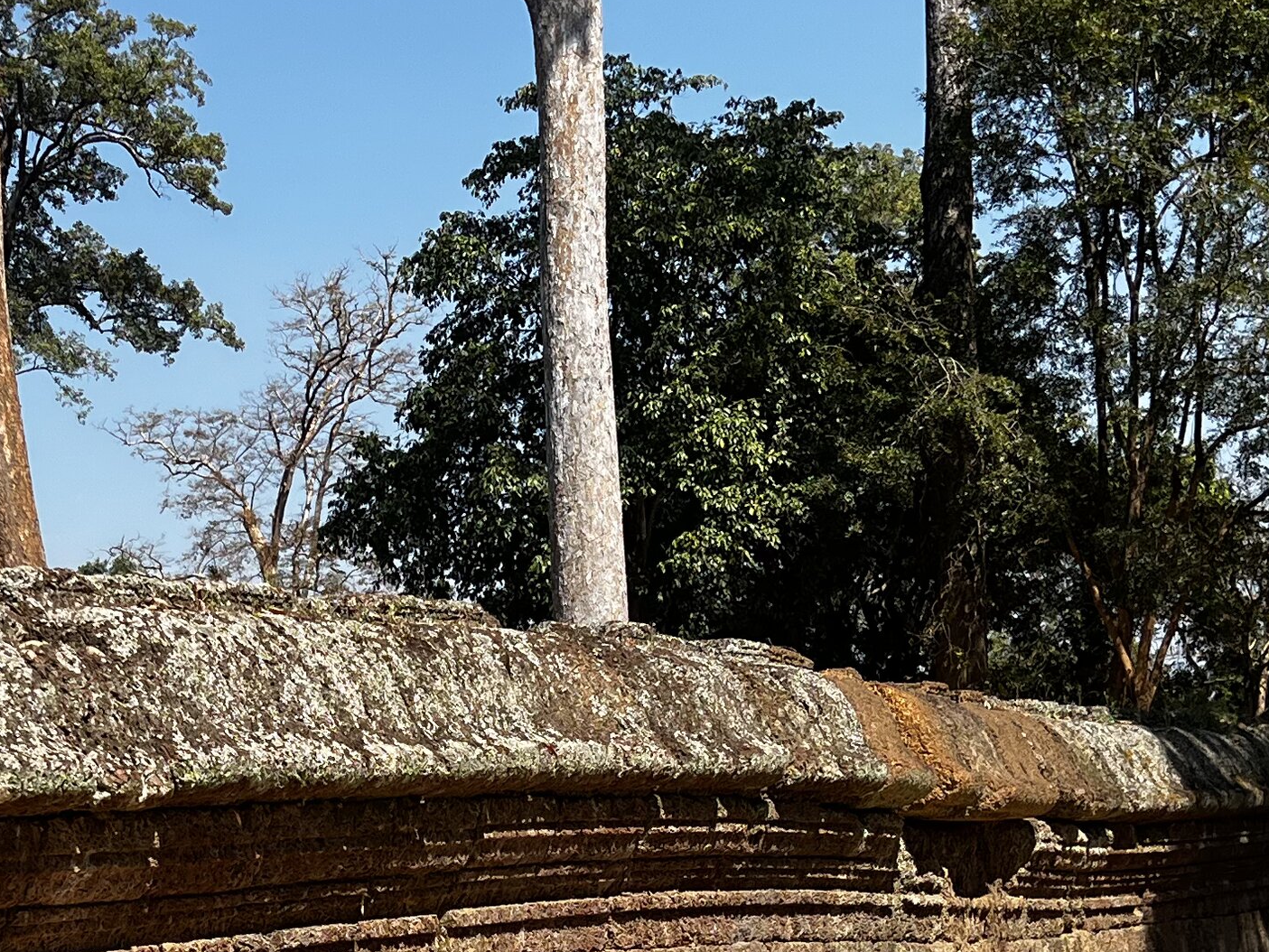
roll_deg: +0.9
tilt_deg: -0.5
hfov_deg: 26.0
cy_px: 851
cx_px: 328
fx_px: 2713
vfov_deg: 19.5
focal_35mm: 74
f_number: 1.5
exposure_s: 1/3571
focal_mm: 5.7
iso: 50
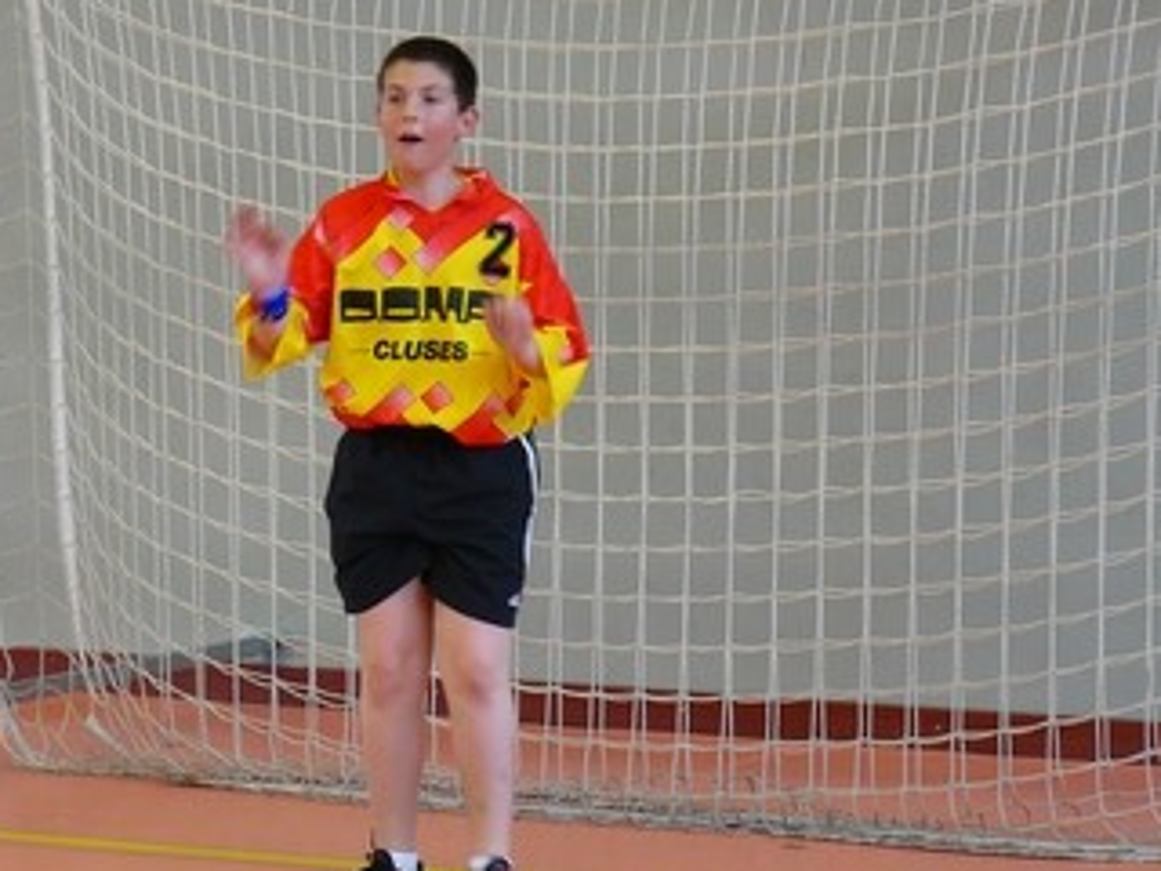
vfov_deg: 10.1
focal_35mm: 147
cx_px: 424
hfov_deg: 13.4
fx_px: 4930
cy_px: 452
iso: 125
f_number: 3.2
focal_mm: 18.6
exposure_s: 1/30
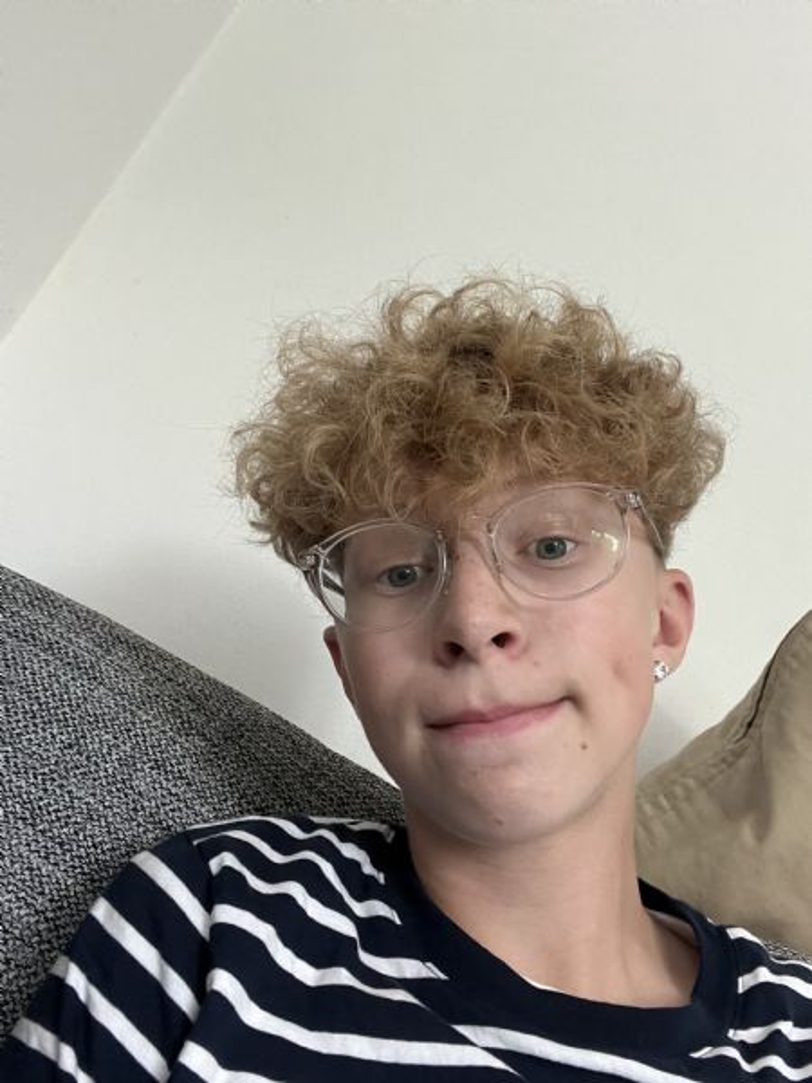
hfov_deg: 46.8
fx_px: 938
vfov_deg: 60.0
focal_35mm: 30
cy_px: 542
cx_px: 406
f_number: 2.2
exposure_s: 1/50
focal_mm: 2.71
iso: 250
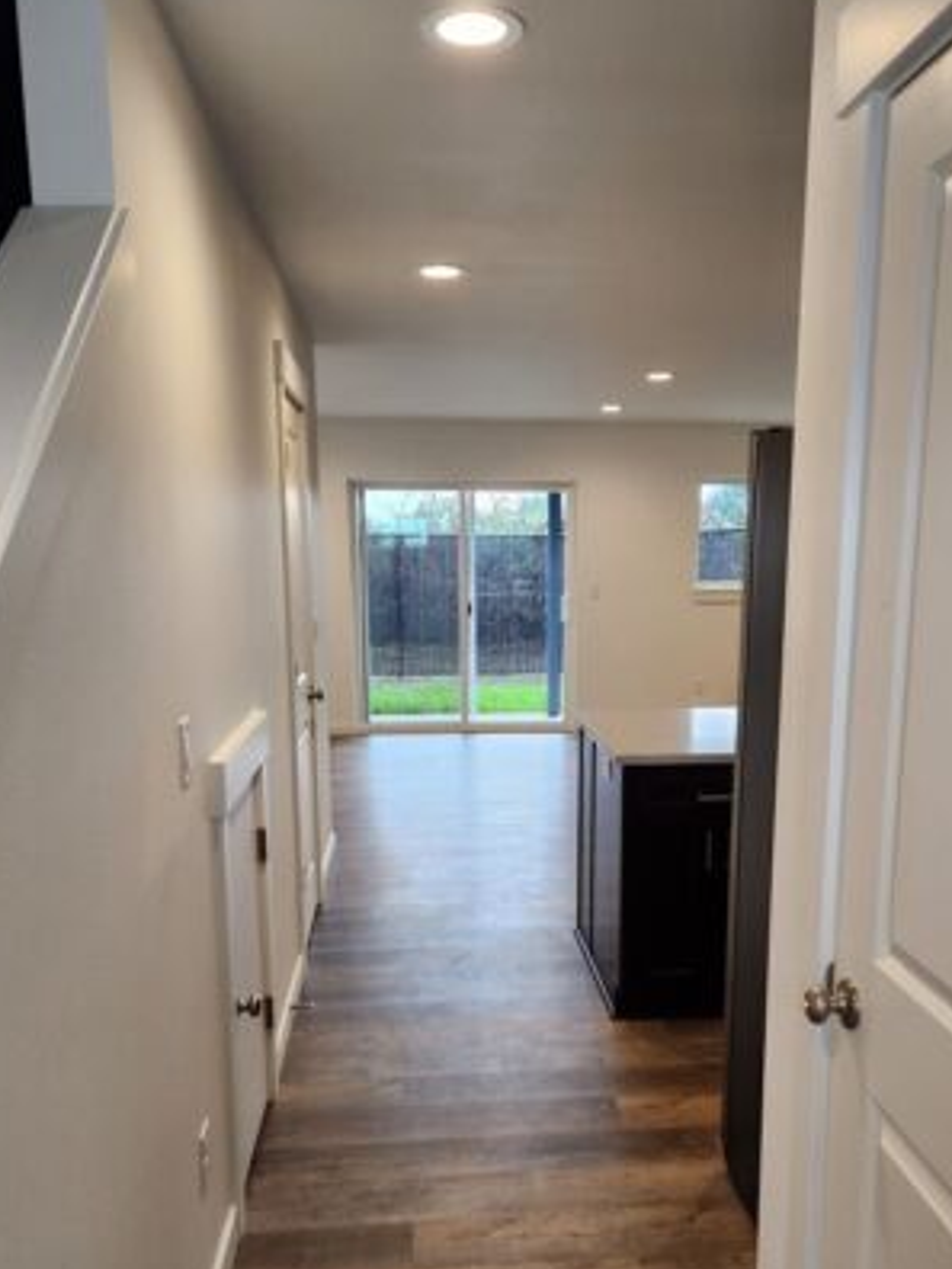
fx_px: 1137
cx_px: 497
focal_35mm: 31
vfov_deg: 57.9
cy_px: 758
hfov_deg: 45.4
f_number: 1.8
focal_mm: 5.4
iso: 125
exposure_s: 1/120
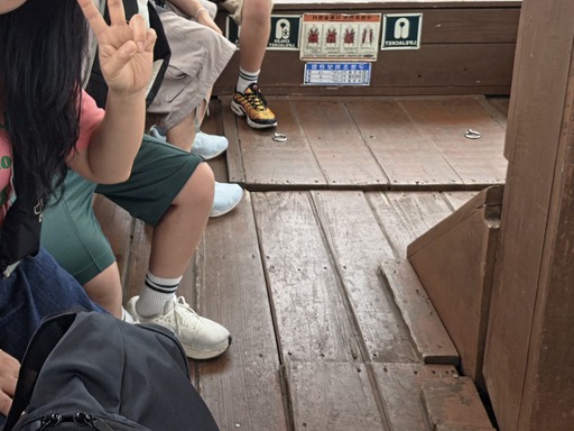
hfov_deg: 41.6
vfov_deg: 31.7
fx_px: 730
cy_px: 68
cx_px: 138
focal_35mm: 44
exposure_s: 1/158
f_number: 2.2
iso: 25
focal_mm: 3.3
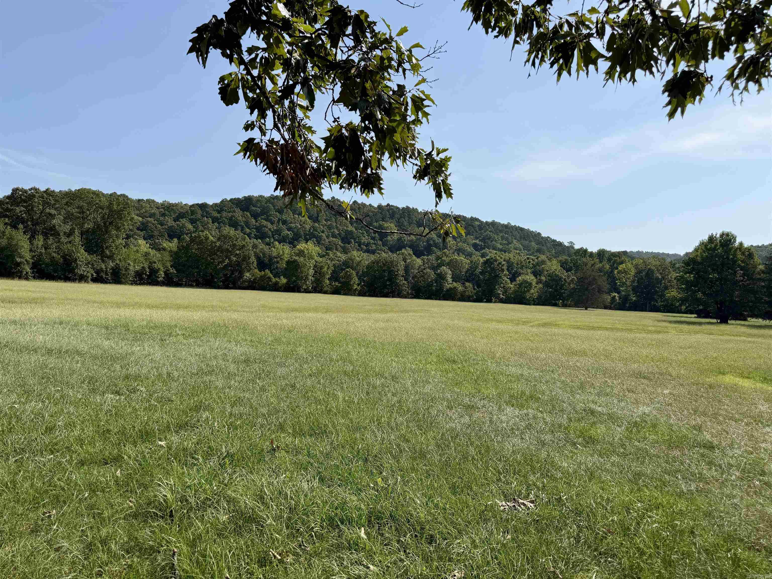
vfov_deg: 56.8
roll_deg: -2.6
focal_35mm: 24
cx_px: 386
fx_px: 535
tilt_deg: +0.1
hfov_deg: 71.6
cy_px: 290
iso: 80
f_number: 1.78
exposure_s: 1/6173
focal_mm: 6.76
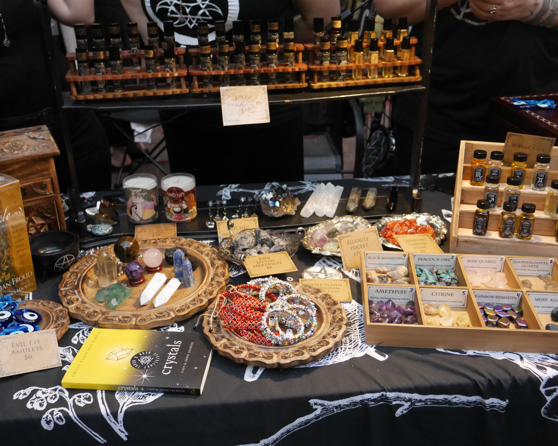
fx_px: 628
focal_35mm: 38
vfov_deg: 39.2
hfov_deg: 47.9
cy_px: 223
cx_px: 265
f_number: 4
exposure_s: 1/60
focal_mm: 18
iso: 2500
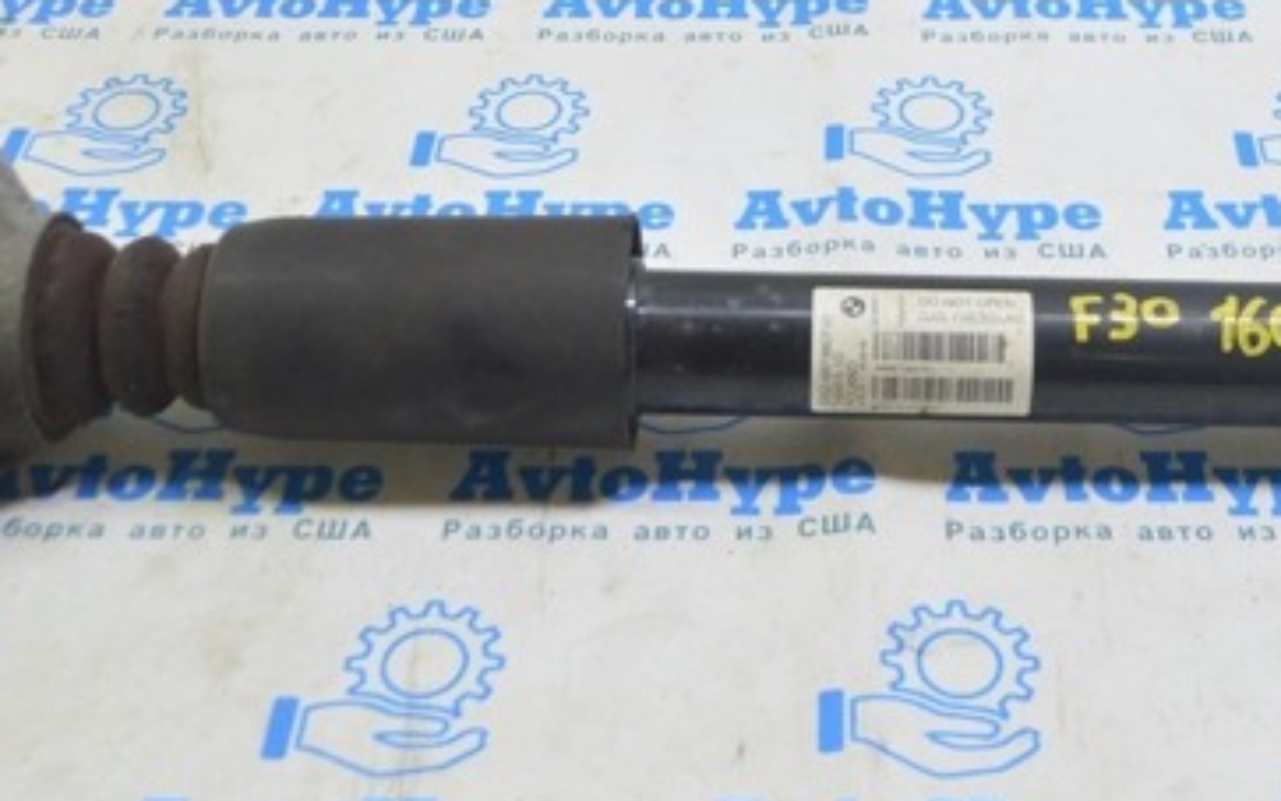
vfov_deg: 20.6
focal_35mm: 62
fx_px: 2161
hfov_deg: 32.8
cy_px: 90
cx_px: 812
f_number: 5.6
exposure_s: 1/20
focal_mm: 23
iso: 400
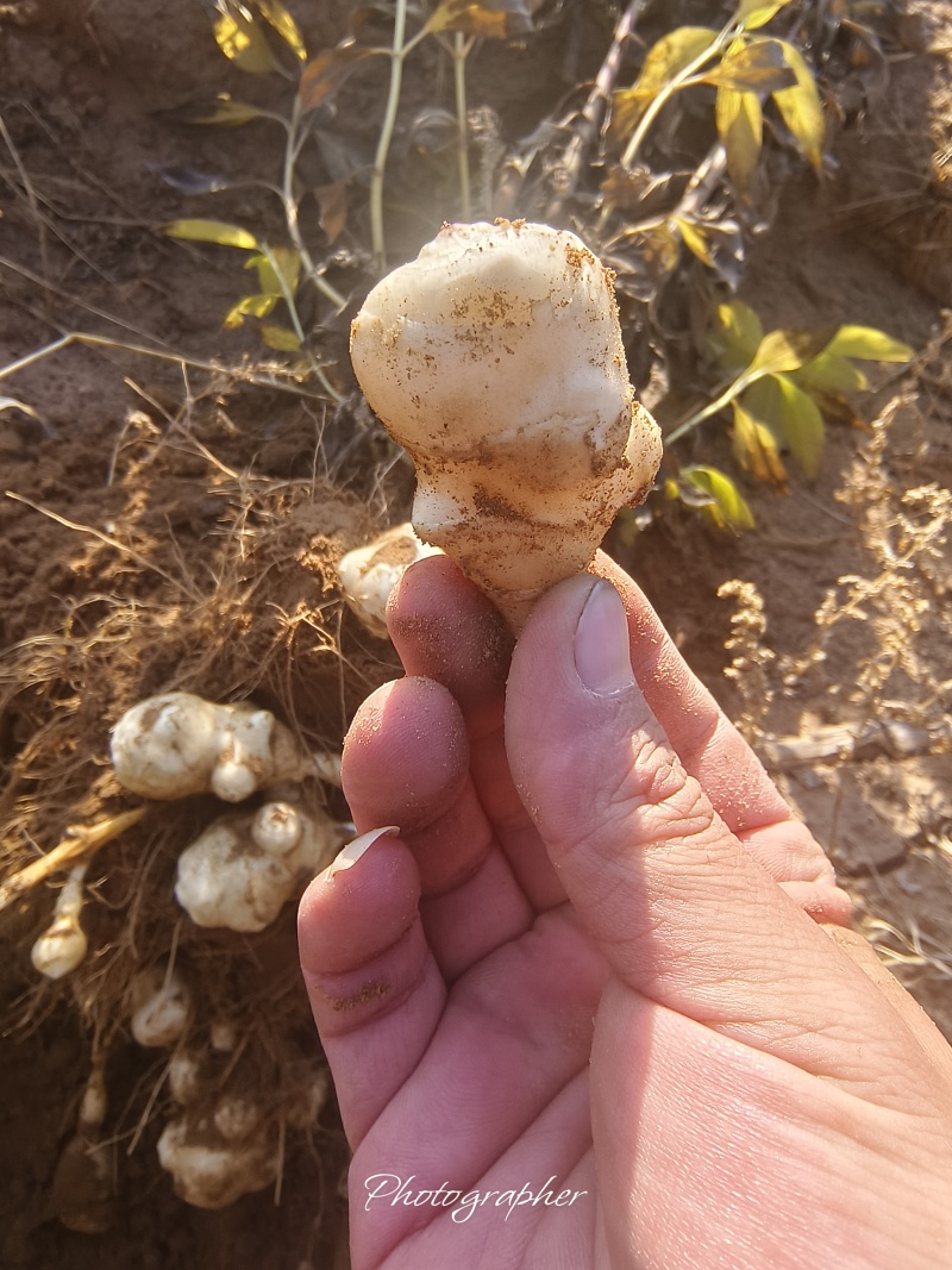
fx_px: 954
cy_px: 635
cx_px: 476
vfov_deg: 67.3
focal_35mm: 26
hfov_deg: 53.1
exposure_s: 1/734
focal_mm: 2.28
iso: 50
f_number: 2
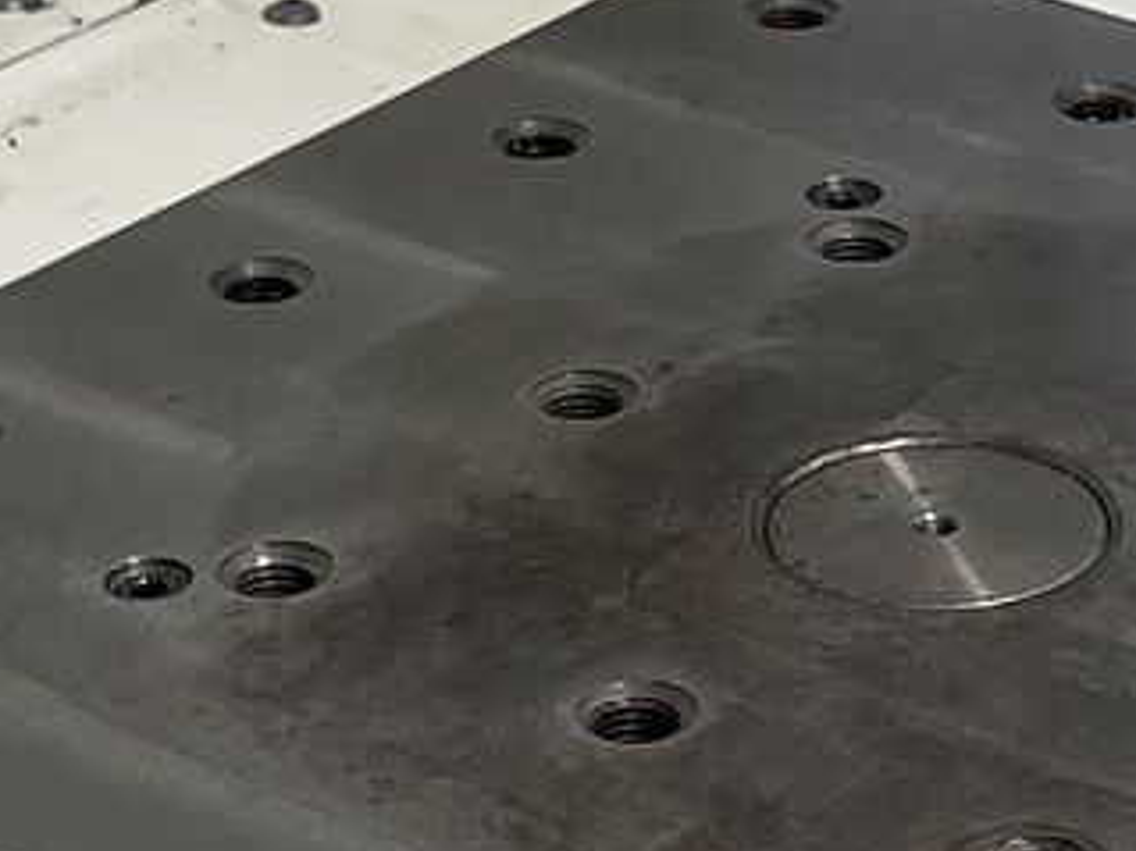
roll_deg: +1.0
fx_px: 5347
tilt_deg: -24.9
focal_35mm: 163
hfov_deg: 12.1
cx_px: 880
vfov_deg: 9.1
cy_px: 235
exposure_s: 1/121
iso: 100
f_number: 1.6
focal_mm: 4.2
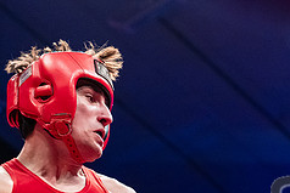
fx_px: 1096
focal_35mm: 136
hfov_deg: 14.7
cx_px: 316
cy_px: 223
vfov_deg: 10.0
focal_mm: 50
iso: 4000
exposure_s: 1/1000
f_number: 2.8
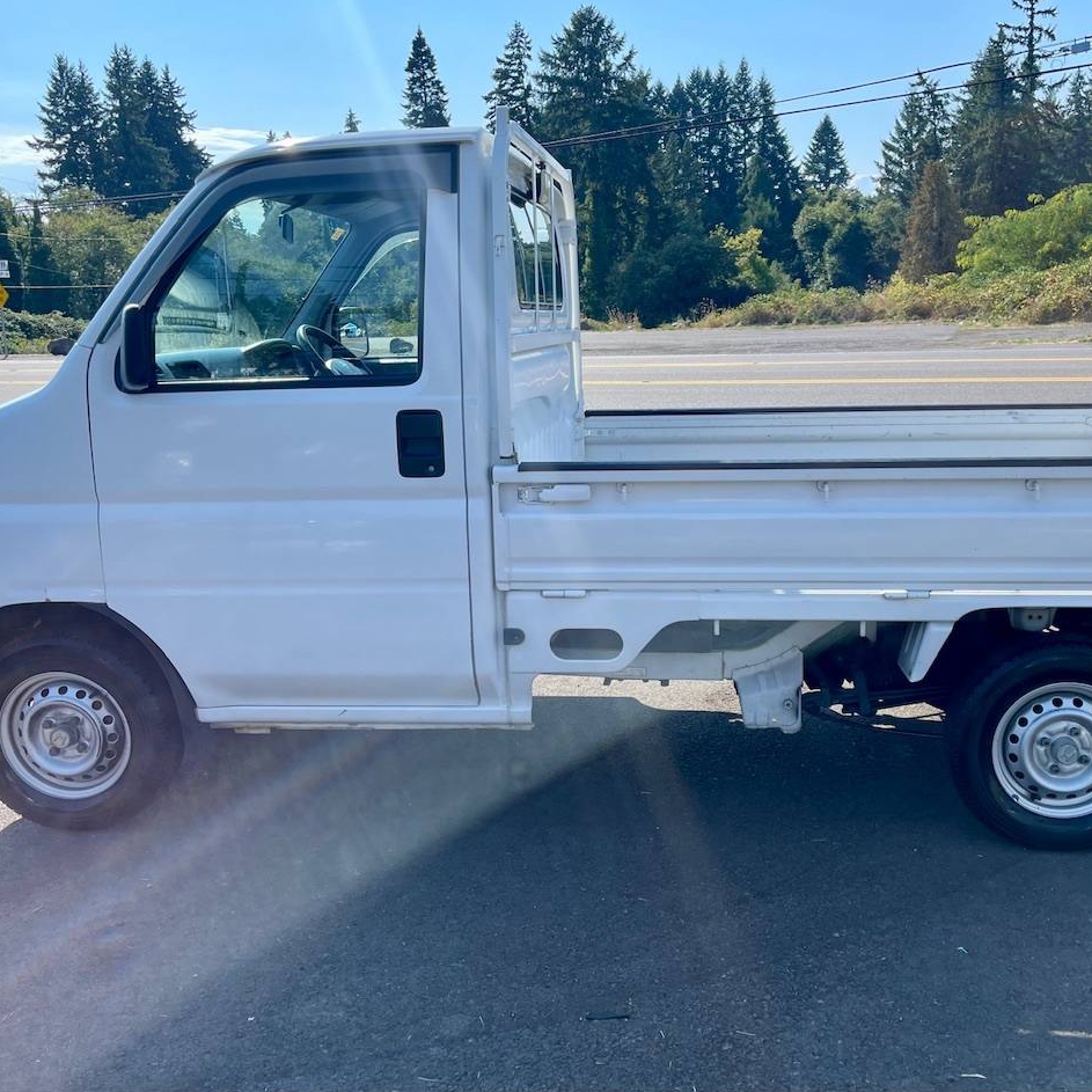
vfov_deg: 54.0
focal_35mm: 30
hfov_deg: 53.8
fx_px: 1071
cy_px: 538
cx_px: 625
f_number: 1.6
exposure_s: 1/1534
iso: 32
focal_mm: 5.1
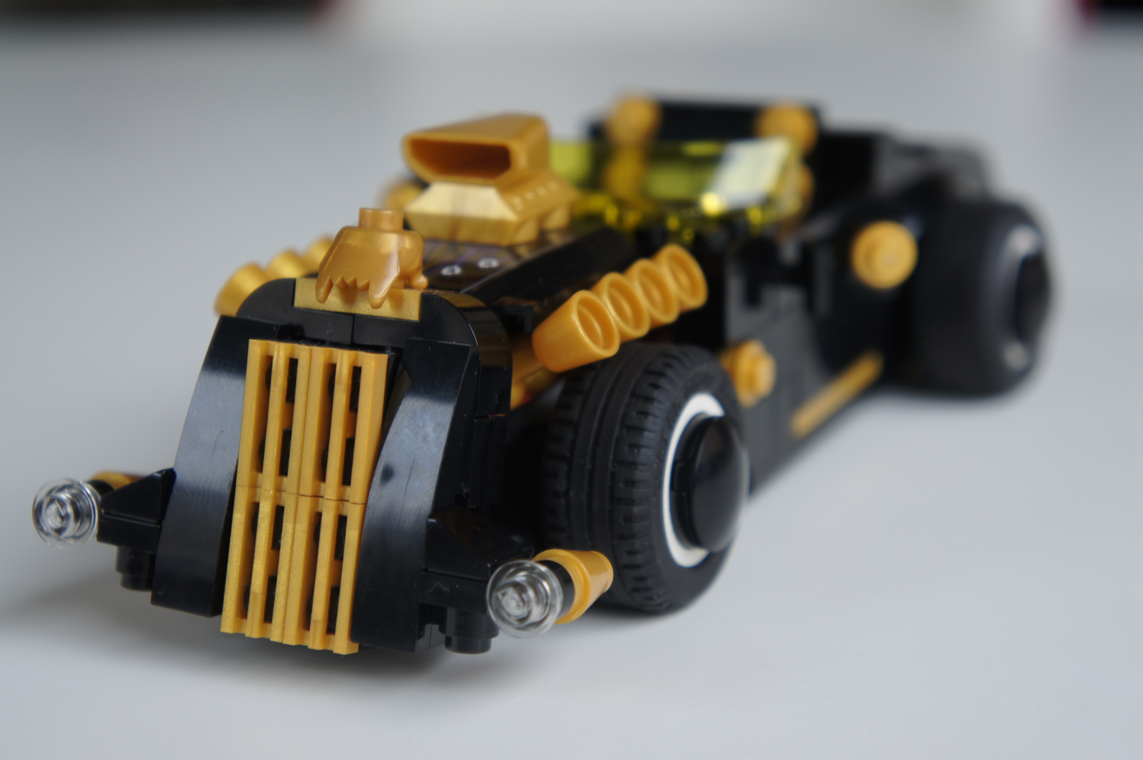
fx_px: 2141
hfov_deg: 29.9
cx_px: 572
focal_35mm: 68
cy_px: 380
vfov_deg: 20.1
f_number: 5
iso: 400
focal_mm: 45
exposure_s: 1/80
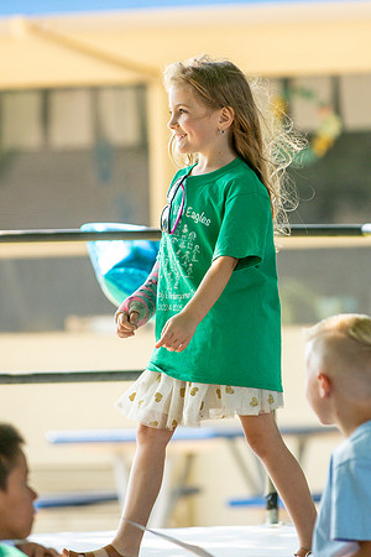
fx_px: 5716
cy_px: 214
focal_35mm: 370
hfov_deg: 3.7
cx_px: 226
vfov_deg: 5.6
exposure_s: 1/1000
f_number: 4
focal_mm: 200
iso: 800
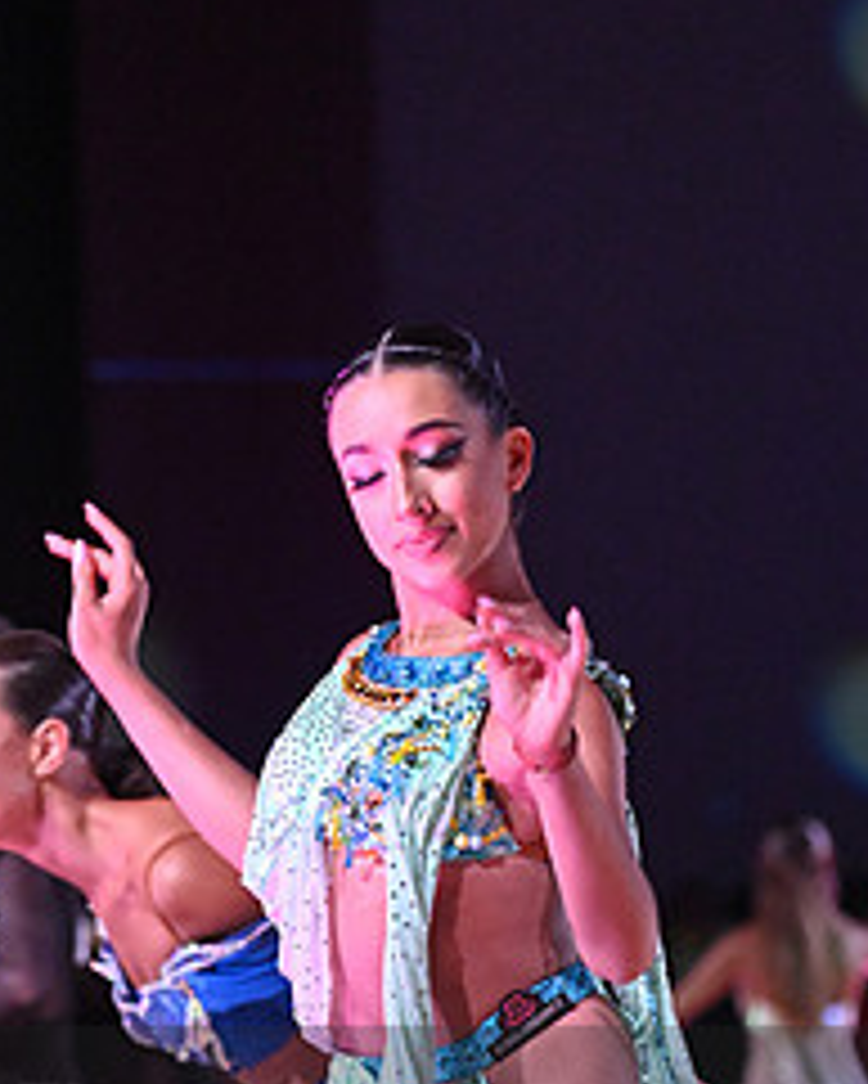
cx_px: 447
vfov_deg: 5.9
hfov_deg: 4.7
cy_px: 1178
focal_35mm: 327
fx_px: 10494
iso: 5000
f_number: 5
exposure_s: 1/400
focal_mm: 145
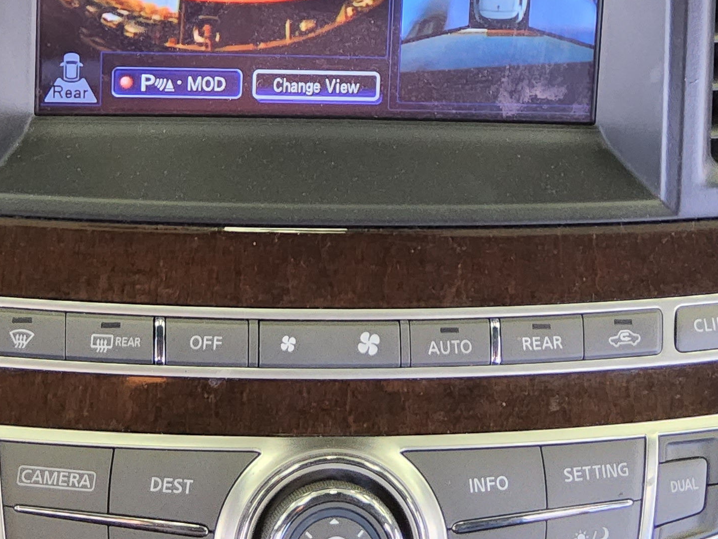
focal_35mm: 72
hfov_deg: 27.0
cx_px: 347
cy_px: 16
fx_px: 1494
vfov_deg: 19.9
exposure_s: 1/100
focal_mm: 3.08
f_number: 2
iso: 500
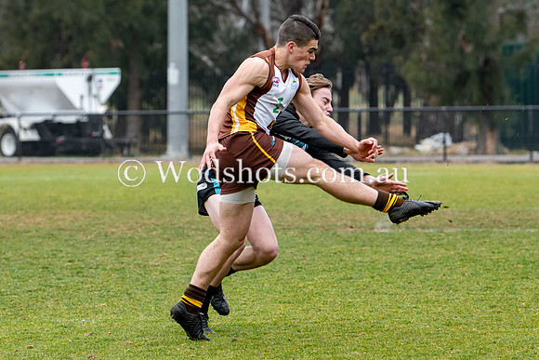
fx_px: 4277
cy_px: 180
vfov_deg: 4.8
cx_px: 268
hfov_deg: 7.2
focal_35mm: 286
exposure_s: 1/800
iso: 640
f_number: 4
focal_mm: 140
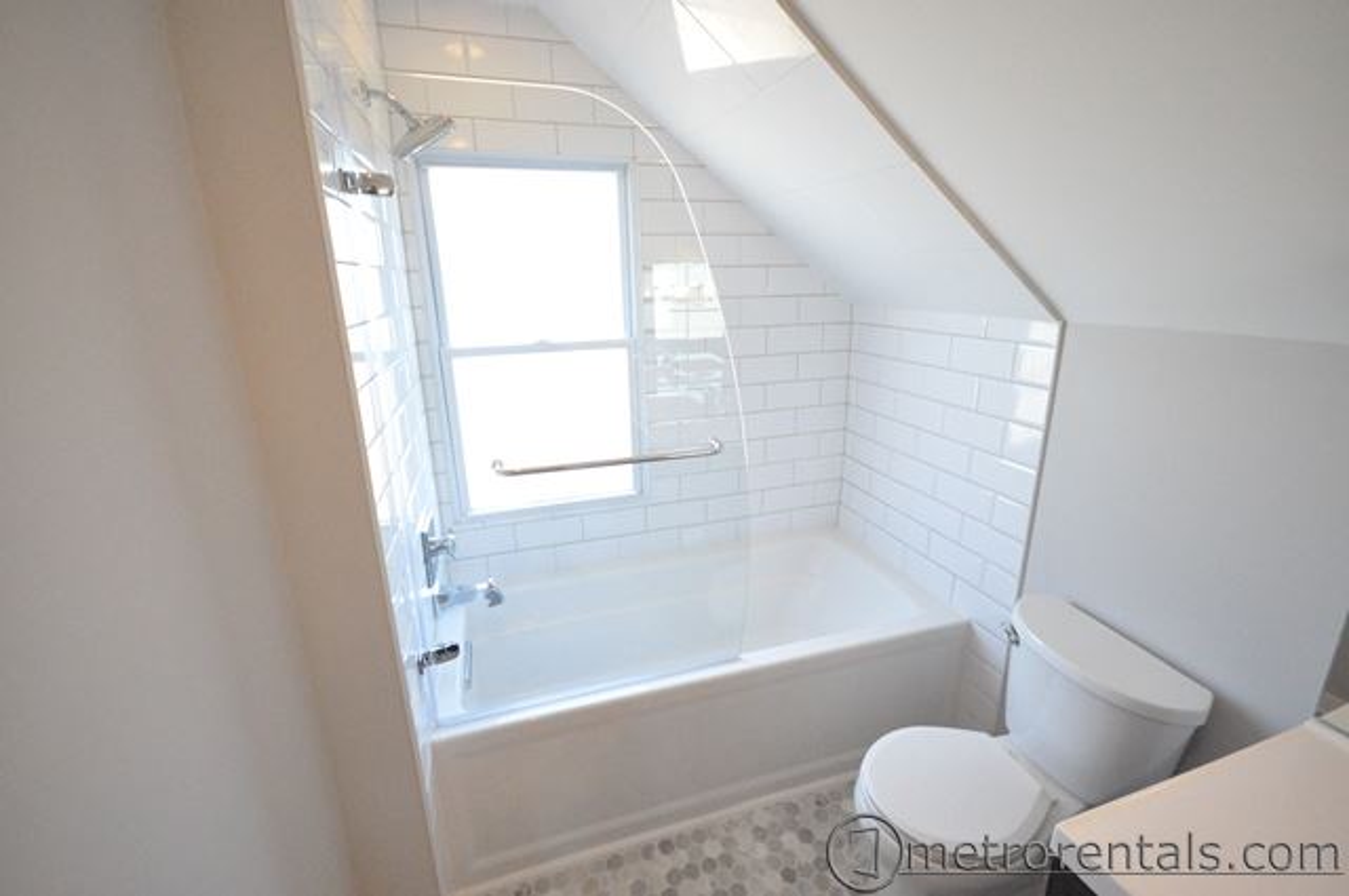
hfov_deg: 100.5
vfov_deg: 77.2
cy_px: 448
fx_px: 561
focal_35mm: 15
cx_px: 674
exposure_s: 1/400
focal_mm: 10
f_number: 4
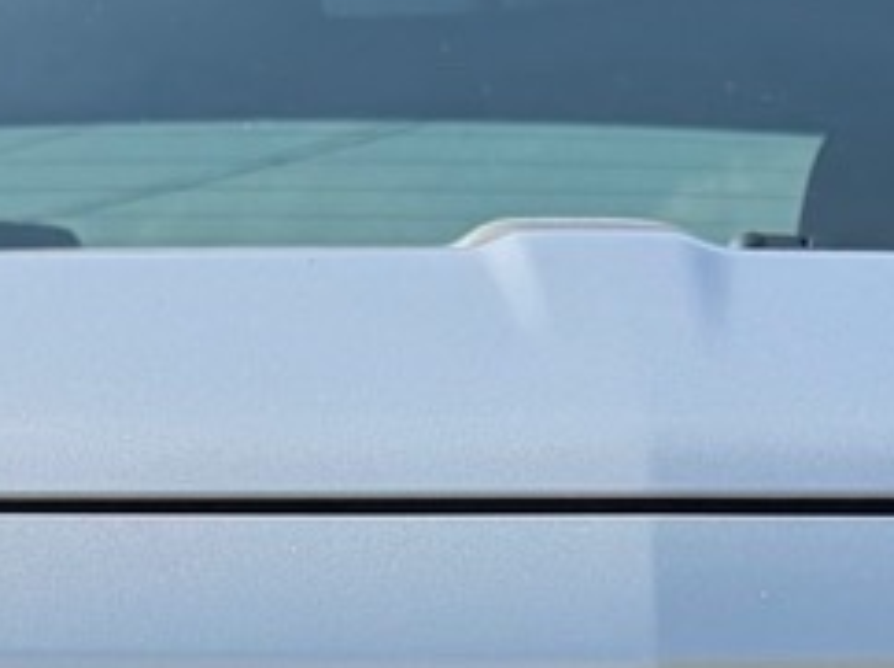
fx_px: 4102
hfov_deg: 12.4
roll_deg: +4.7
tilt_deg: -13.8
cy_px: 1646
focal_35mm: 159
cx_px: 613
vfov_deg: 8.5
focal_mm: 6.76
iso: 100
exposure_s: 1/2801
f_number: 1.78
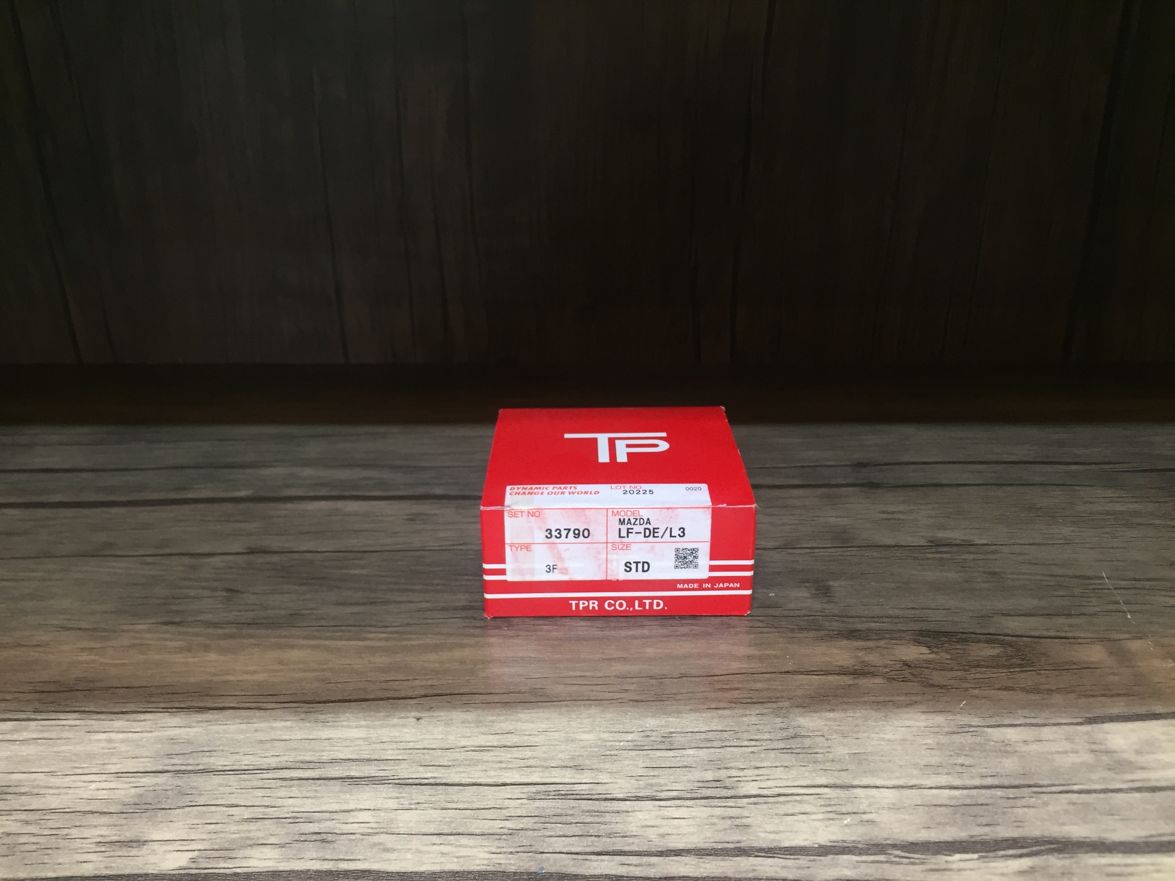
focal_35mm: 29
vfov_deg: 48.2
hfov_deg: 61.7
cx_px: 588
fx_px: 984
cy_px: 440
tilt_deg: -21.1
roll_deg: +0.8
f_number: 2.2
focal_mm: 4.15
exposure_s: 1/33
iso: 100
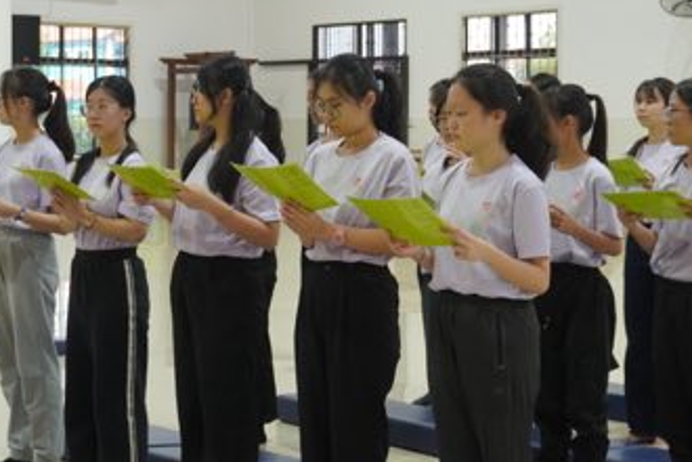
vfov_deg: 16.9
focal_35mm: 81
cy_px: 145
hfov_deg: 25.1
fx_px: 1552
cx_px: 323
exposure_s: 1/160
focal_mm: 37
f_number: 5.6
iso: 1600
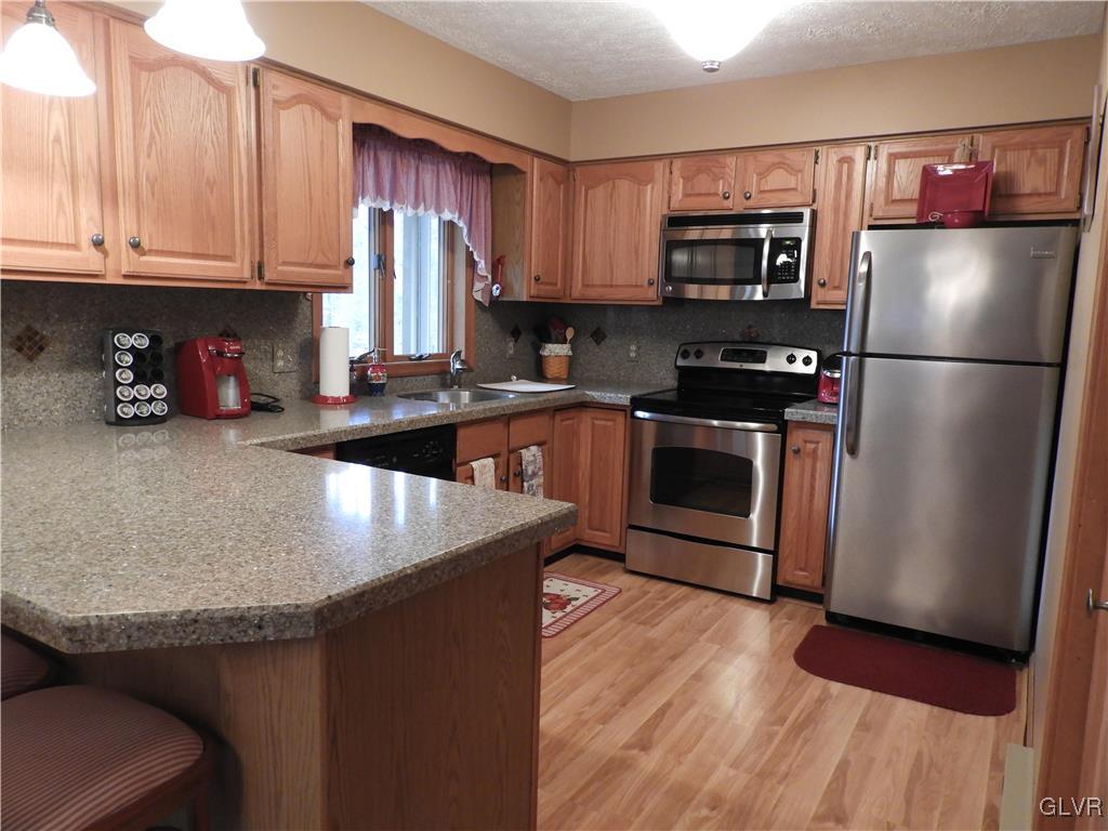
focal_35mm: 24
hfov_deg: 71.6
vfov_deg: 56.8
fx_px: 768
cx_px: 554
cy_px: 416
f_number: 3.3
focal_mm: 4.3
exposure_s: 1/25
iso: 400
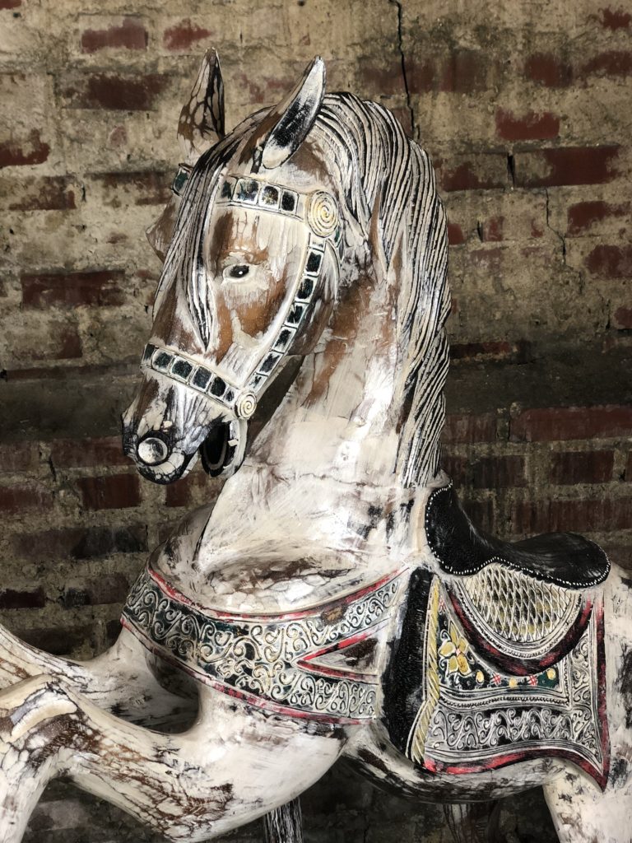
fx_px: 1266
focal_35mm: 52
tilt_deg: -14.9
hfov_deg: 28.0
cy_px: 422
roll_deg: +2.5
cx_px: 316
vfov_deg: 36.8
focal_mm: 6
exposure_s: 1/33
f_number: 2.4
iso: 100
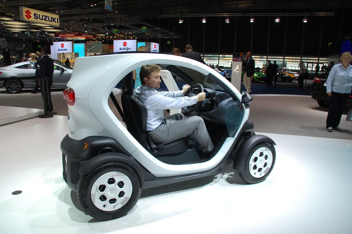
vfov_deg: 47.9
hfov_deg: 67.4
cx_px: 176
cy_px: 117
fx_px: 264
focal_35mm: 27
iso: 220
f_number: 5.6
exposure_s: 1/125
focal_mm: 18
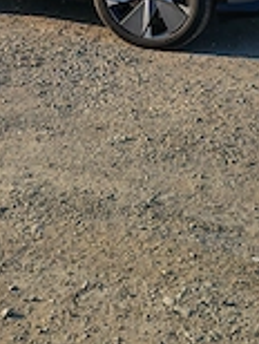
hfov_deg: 17.6
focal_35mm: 83
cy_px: -101
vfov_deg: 21.3
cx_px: 45
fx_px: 826
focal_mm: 5.4
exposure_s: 1/1900
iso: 50
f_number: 1.6
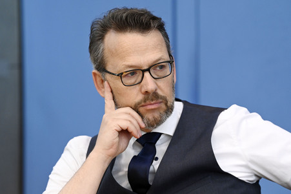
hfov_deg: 10.3
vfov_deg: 6.9
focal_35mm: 200
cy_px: 97
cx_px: 146
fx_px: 1615
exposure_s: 1/500
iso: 3200
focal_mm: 200
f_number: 5.6
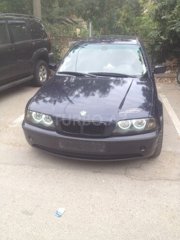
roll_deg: +1.8
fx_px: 243
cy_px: 120
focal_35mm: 35
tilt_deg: -20.7
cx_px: 90
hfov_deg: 40.7
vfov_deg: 52.6
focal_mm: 4.28
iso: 50
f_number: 2.4
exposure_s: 1/209
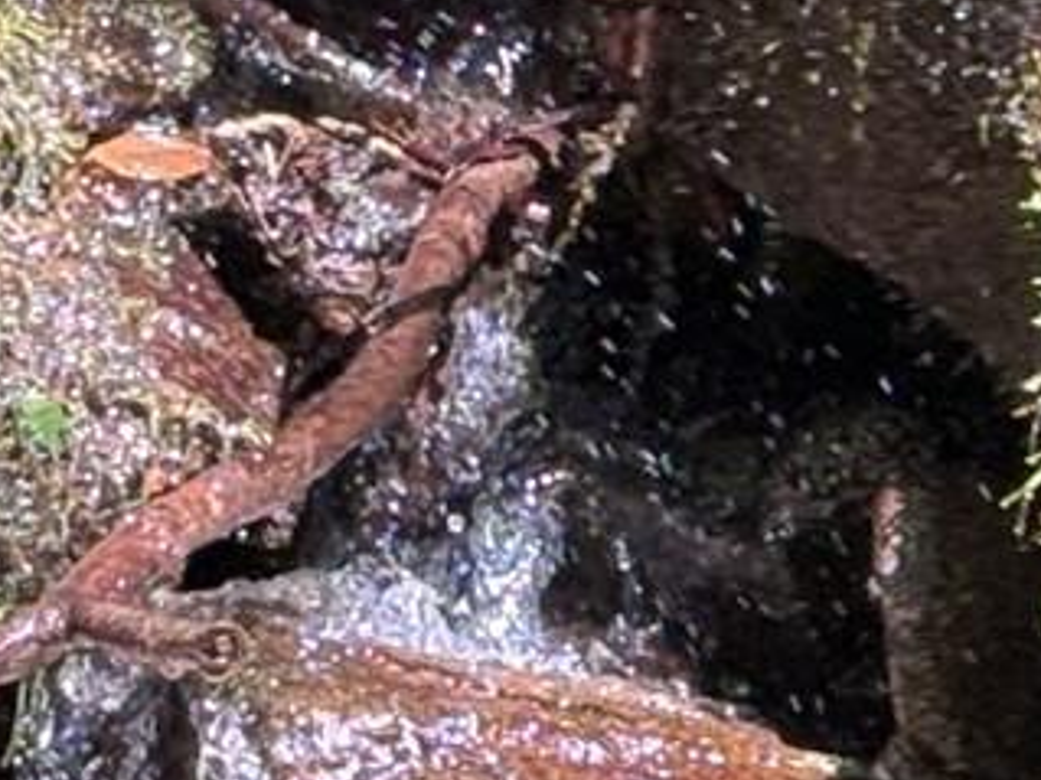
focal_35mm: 308
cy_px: -643
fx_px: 9259
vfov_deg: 4.8
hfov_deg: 6.4
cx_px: 868
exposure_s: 1/172
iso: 100
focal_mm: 6.76
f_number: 1.78
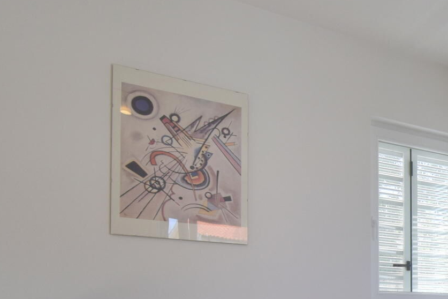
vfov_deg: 29.4
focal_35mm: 43
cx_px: 507
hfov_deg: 37.1
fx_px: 535
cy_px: 288
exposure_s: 1/80
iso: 200
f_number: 9
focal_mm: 10
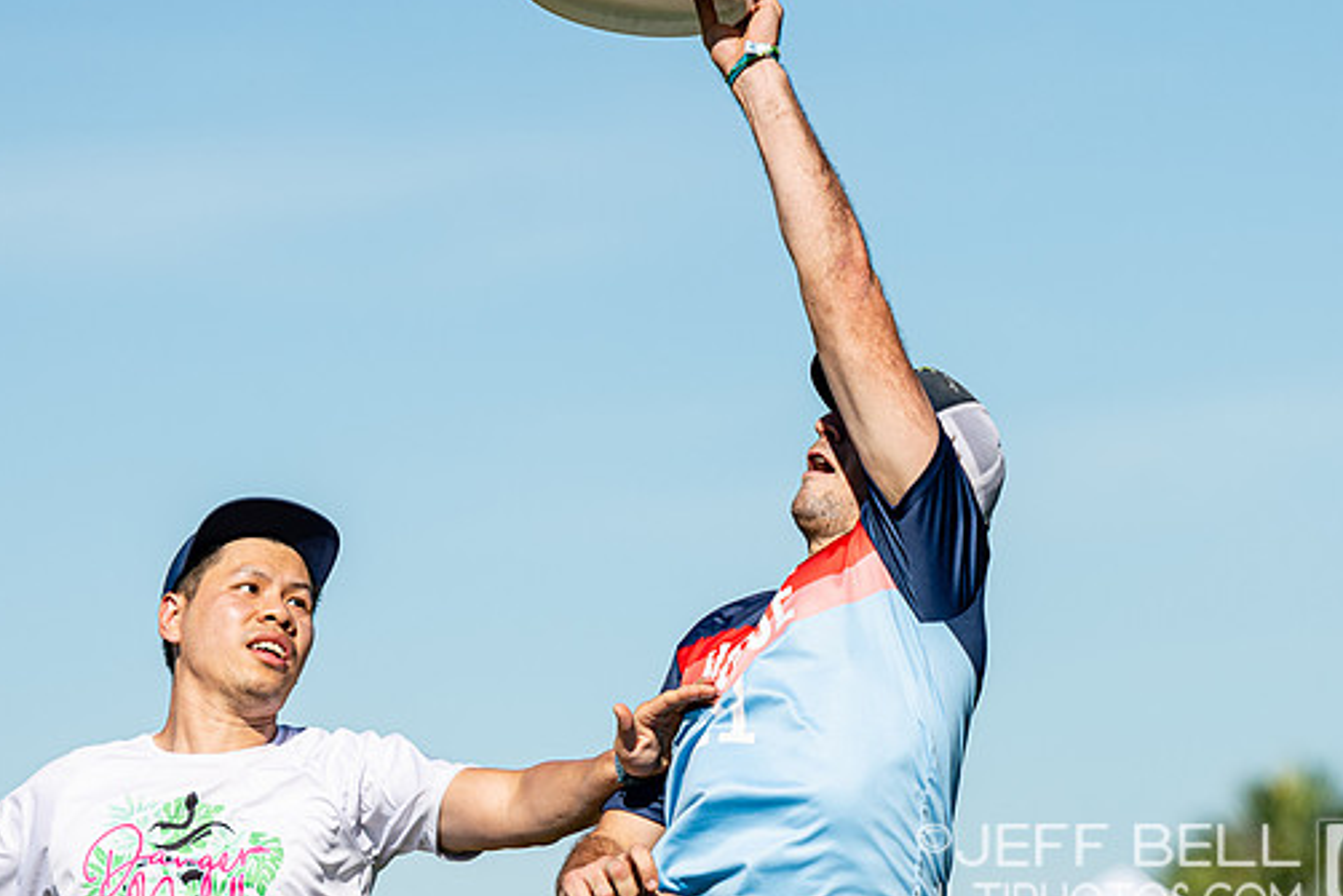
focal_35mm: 277
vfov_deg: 5.0
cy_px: 439
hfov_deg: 7.4
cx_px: 884
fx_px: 10336
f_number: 3.2
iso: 64
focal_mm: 135
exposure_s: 1/2500
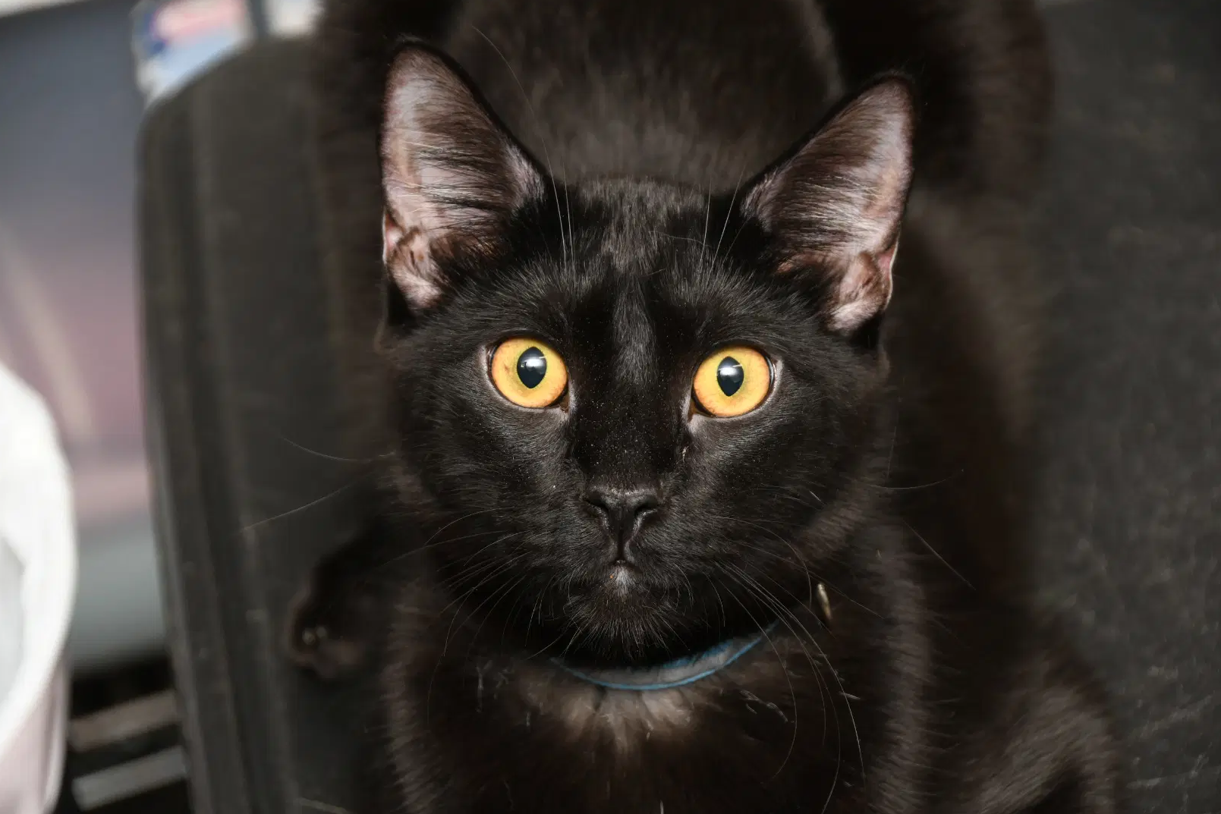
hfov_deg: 13.6
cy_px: 405
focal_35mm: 151
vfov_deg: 9.1
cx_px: 610
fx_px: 5122
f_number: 6.3
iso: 800
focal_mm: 100
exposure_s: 1/160
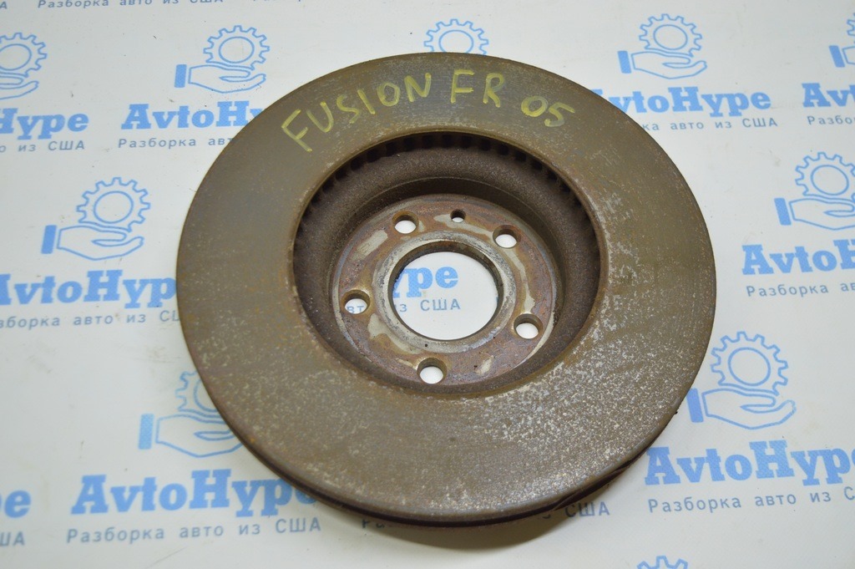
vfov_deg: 33.0
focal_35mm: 40
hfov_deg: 48.0
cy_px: 284
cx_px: 428
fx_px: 961
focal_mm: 27
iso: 400
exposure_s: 1/60
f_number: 4
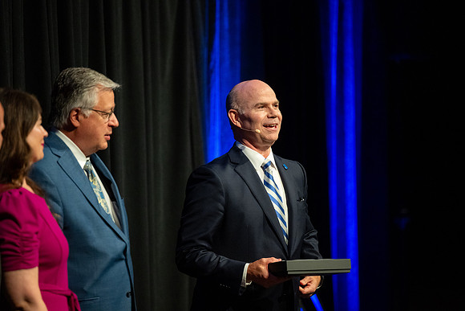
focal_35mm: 200
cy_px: 156
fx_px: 2584
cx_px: 232
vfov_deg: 6.9
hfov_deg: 10.3
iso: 2000
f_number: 2.8
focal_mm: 200
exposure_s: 1/320
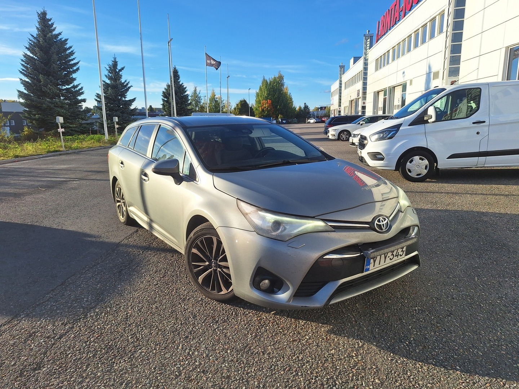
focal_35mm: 23
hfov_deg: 73.9
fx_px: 345
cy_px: 194
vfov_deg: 58.9
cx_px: 260
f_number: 1.8
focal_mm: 5.54
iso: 40
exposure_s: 1/2237
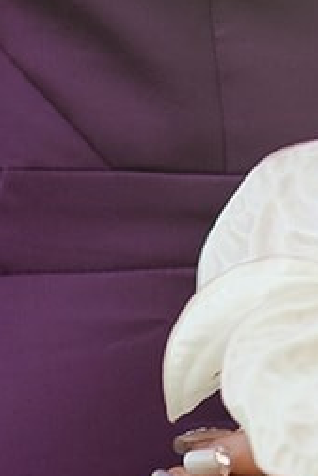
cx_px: 54
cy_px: 444
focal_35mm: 537
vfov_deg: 3.8
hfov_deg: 2.6
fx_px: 7105
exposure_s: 1/1000
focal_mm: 85
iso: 160
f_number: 1.4
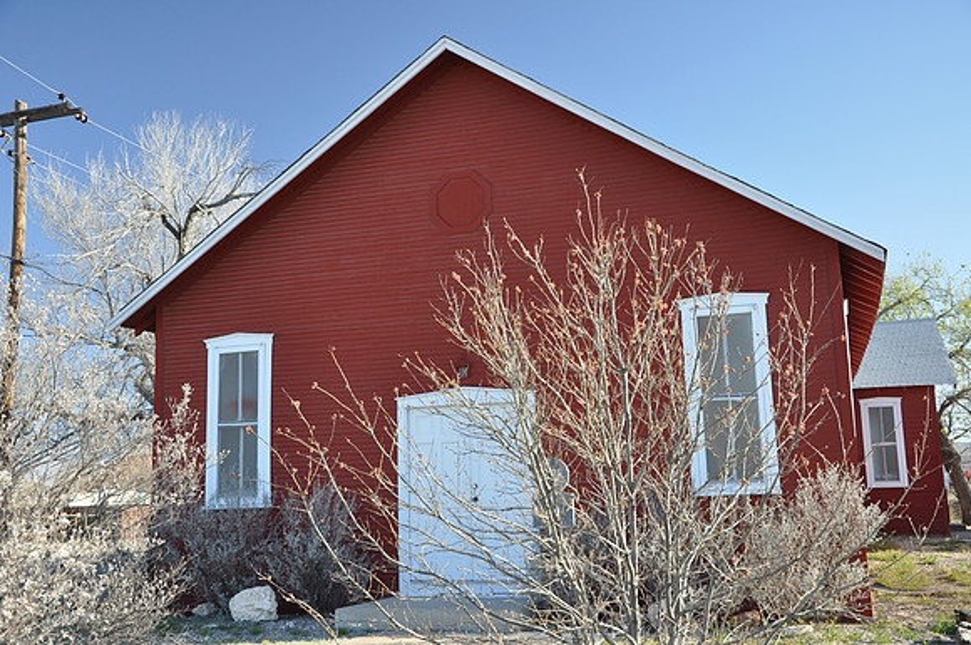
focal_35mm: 38
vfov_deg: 35.4
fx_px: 1010
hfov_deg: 51.3
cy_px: 322
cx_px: 486
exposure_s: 1/125
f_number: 5.6
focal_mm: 25
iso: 320
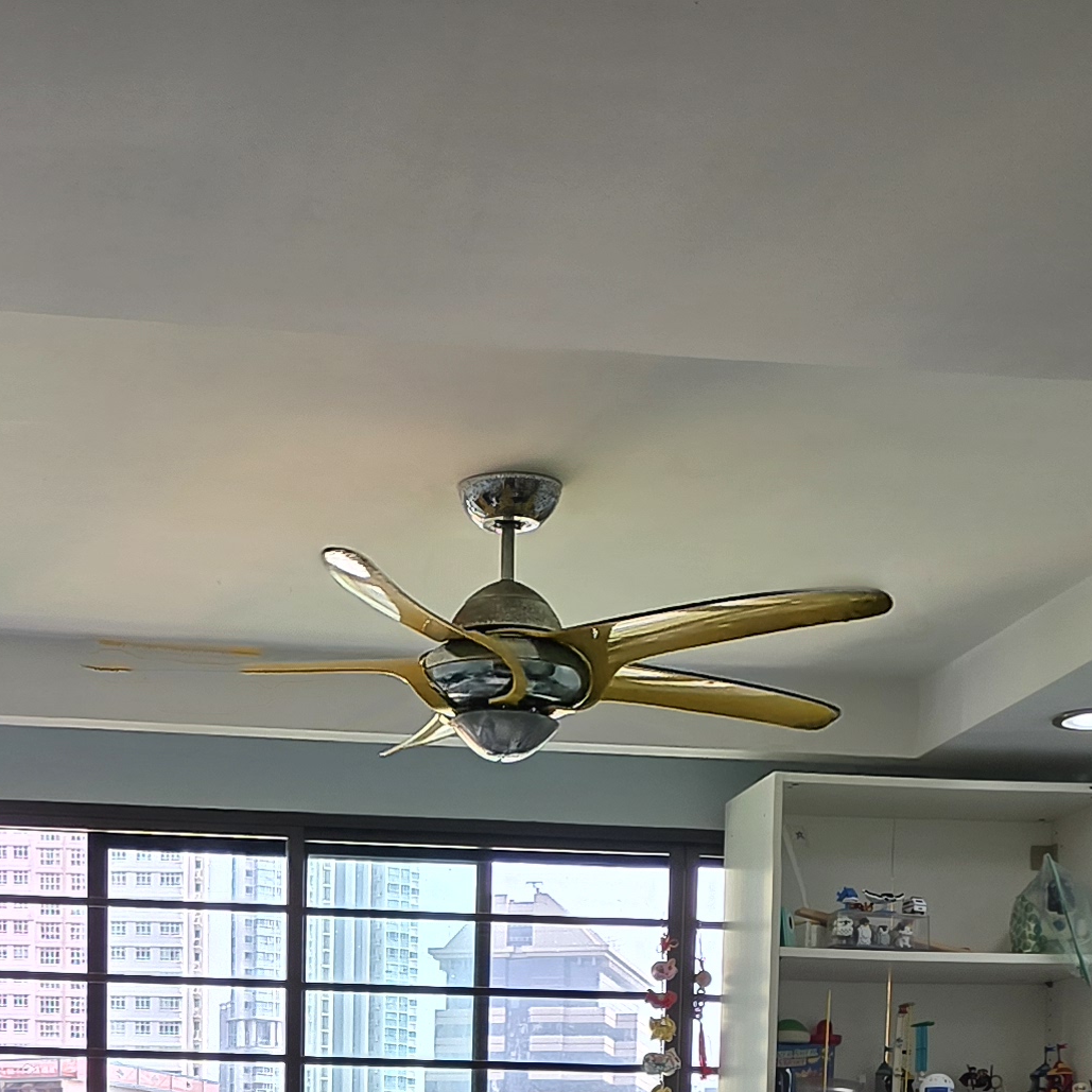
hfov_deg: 21.8
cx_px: 326
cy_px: 1557
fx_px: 2820
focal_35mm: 79
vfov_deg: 19.5
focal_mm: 6.3
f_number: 1.7
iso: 32
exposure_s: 1/180
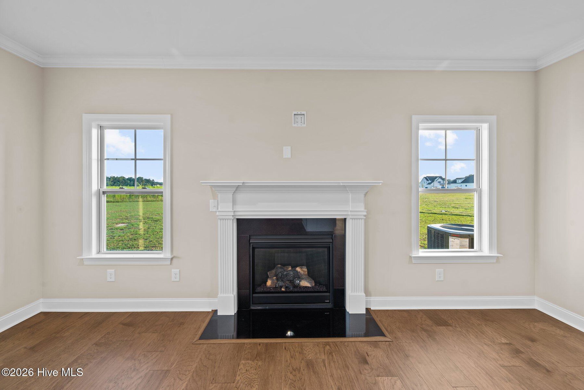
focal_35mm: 14
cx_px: 292
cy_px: 195
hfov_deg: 104.2
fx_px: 227
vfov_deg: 81.3
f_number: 8
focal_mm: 14
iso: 100
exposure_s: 1/1.67
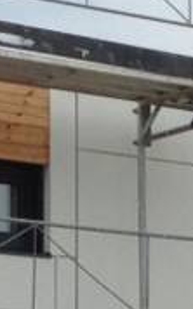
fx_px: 2647
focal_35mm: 314
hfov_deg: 4.2
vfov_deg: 6.6
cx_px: 94
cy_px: 464
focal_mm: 4.12
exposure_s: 1/596
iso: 50
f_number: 2.4
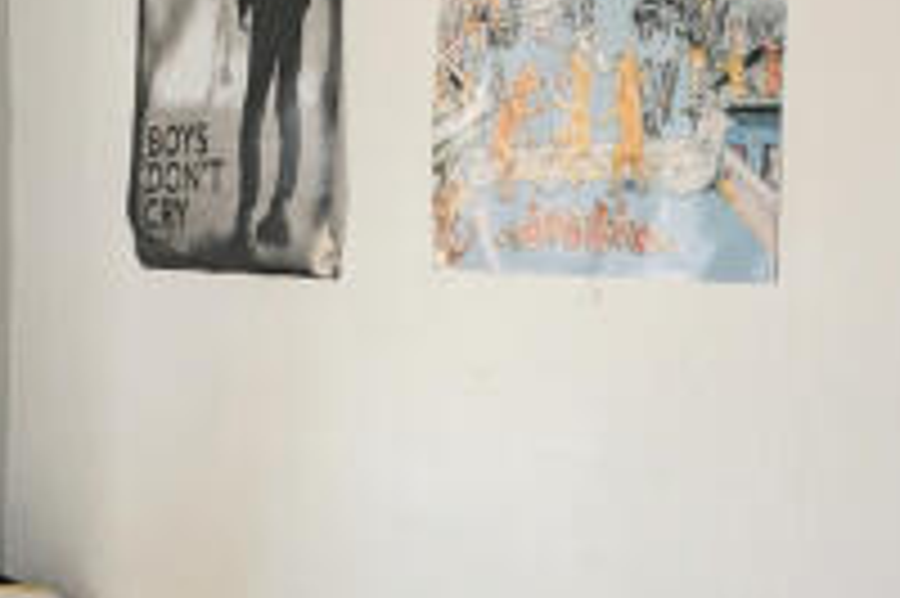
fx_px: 1599
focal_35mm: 64
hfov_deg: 31.1
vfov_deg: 21.1
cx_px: 284
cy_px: 402
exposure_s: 1/22.2
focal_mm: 2.23
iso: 38
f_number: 1.95
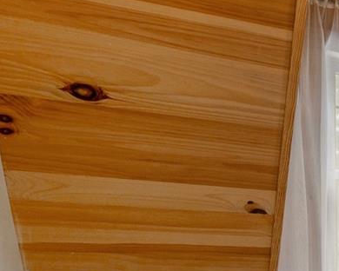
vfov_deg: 21.3
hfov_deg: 15.9
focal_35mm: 69
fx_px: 692
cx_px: 779
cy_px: 280
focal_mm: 14
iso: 320
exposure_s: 1/25
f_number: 7.1
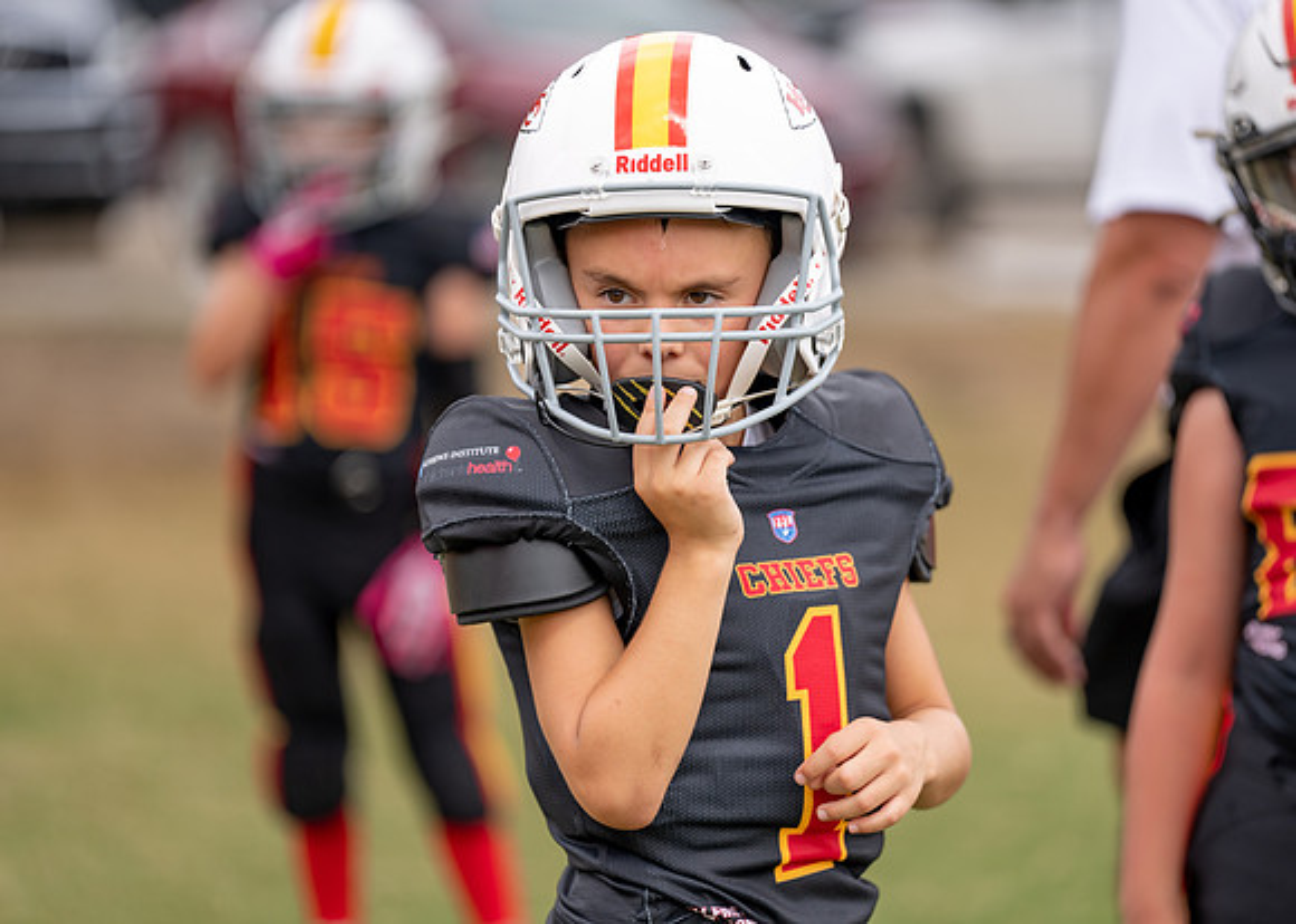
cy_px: 462
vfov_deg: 6.8
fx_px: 7738
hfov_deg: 9.6
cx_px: 696
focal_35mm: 210
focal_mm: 200
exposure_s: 1/1000
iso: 100
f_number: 2.8
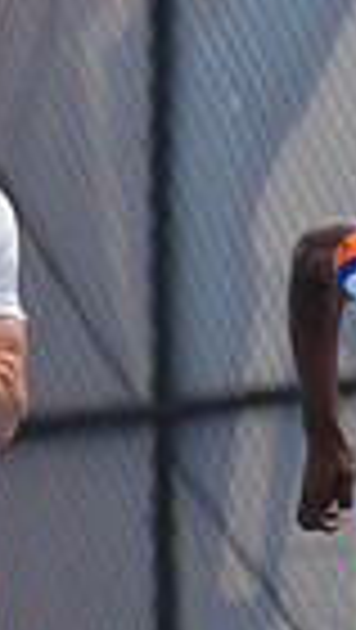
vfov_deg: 0.8
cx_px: -879
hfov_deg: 0.5
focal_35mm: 2608
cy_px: 578
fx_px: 43661
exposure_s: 1/2000
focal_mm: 600
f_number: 6.3
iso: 500
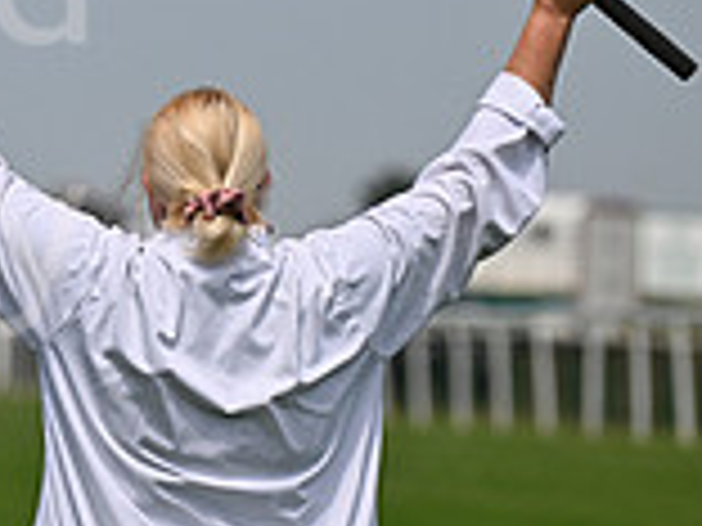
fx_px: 13810
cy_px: 11
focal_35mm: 681
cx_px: -486
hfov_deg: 2.9
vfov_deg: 2.2
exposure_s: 1/10000
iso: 500
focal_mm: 190
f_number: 4.5
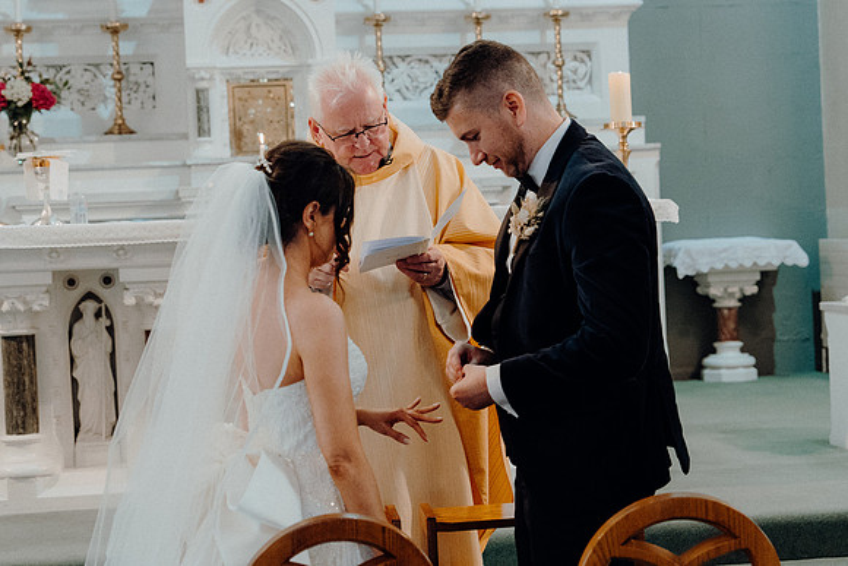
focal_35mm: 79
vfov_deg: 17.3
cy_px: 283
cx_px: 424
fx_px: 1861
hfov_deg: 25.7
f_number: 3.5
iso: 3200
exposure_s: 1/160
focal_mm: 53
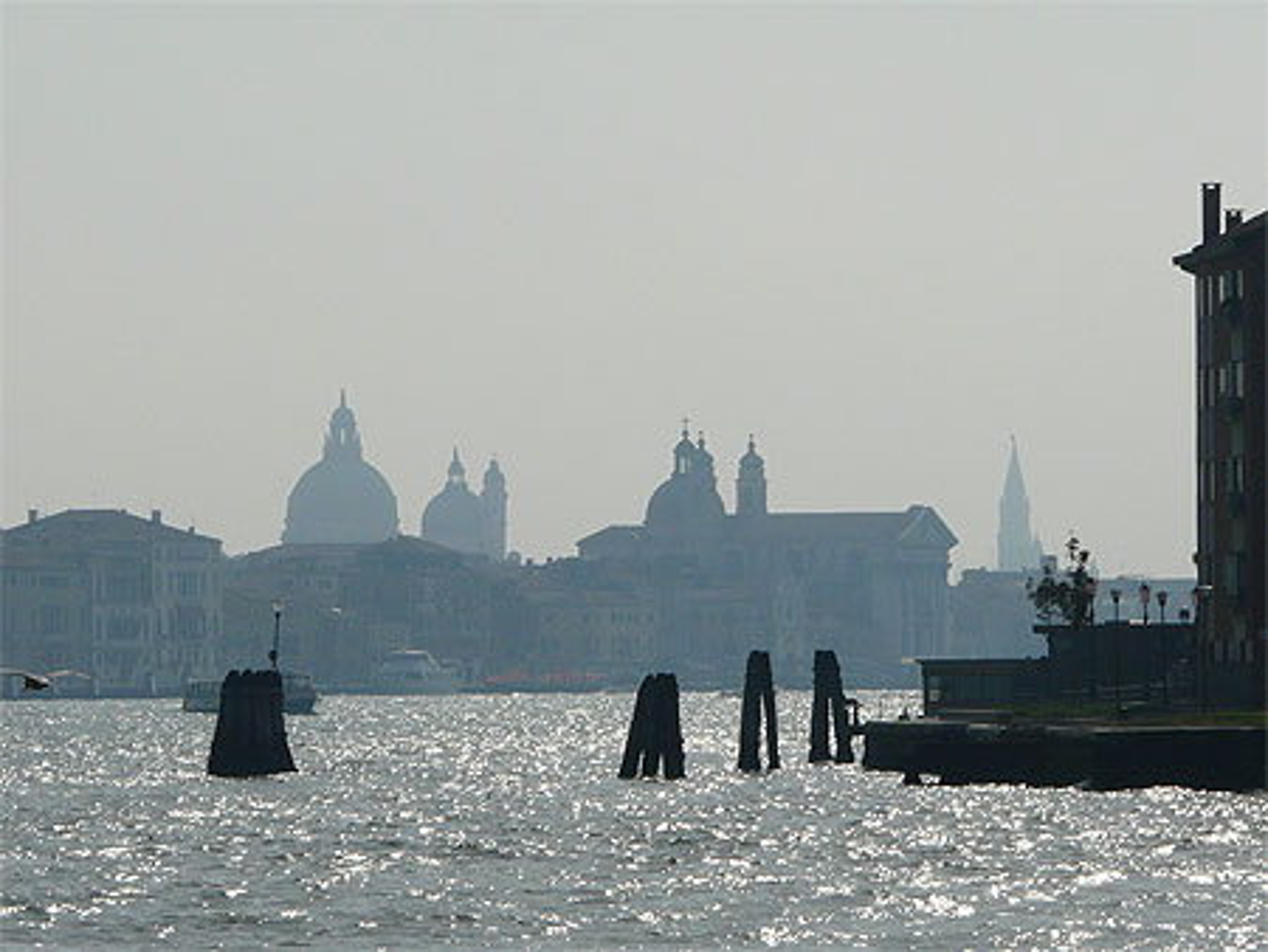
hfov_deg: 8.9
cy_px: 476
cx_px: 634
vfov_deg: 6.7
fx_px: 8173
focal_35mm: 223
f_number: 8
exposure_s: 1/1300
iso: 100
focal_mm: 28.8
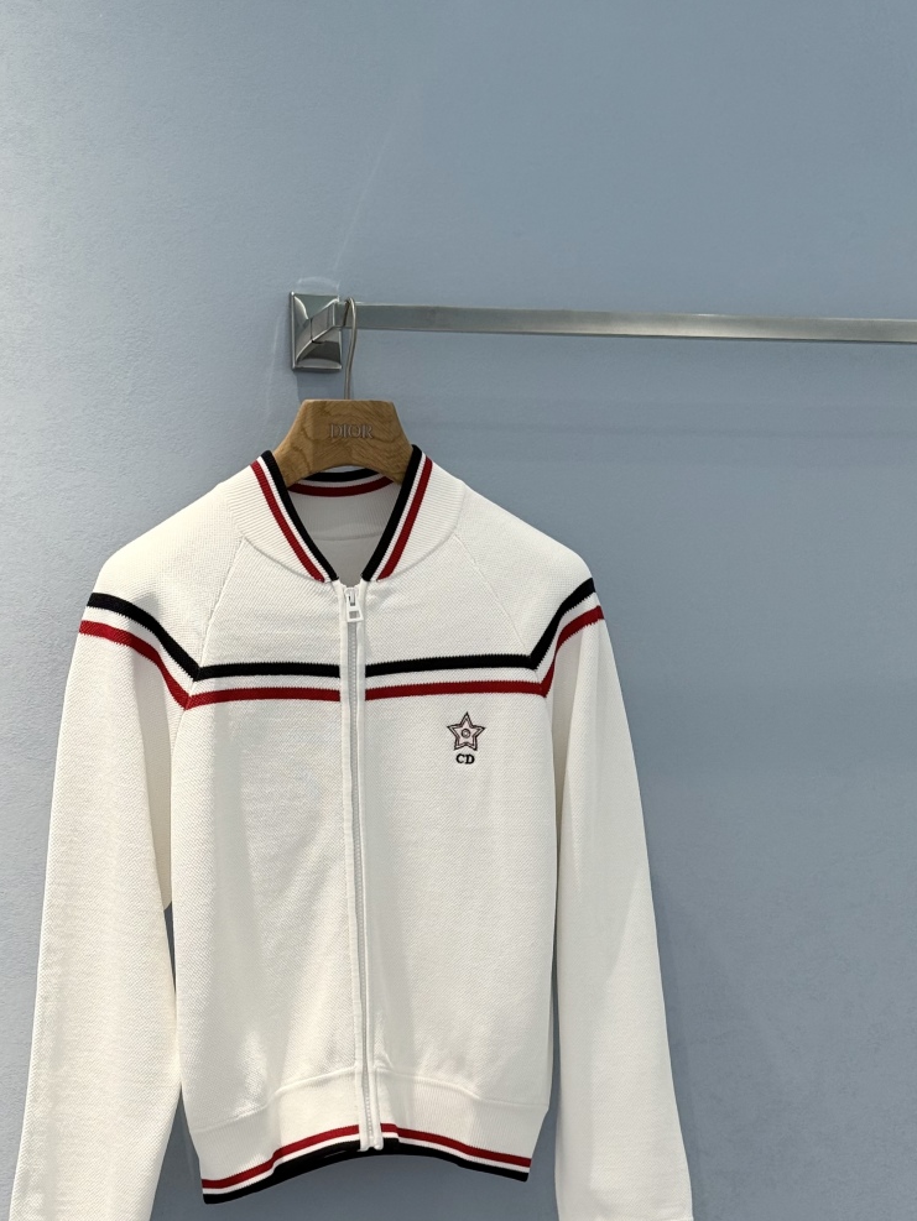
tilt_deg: -3.6
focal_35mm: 70
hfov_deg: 21.0
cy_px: 876
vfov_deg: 27.5
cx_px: 349
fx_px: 2471
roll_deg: +0.4
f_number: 1.78
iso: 50
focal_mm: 6.76
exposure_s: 1/122
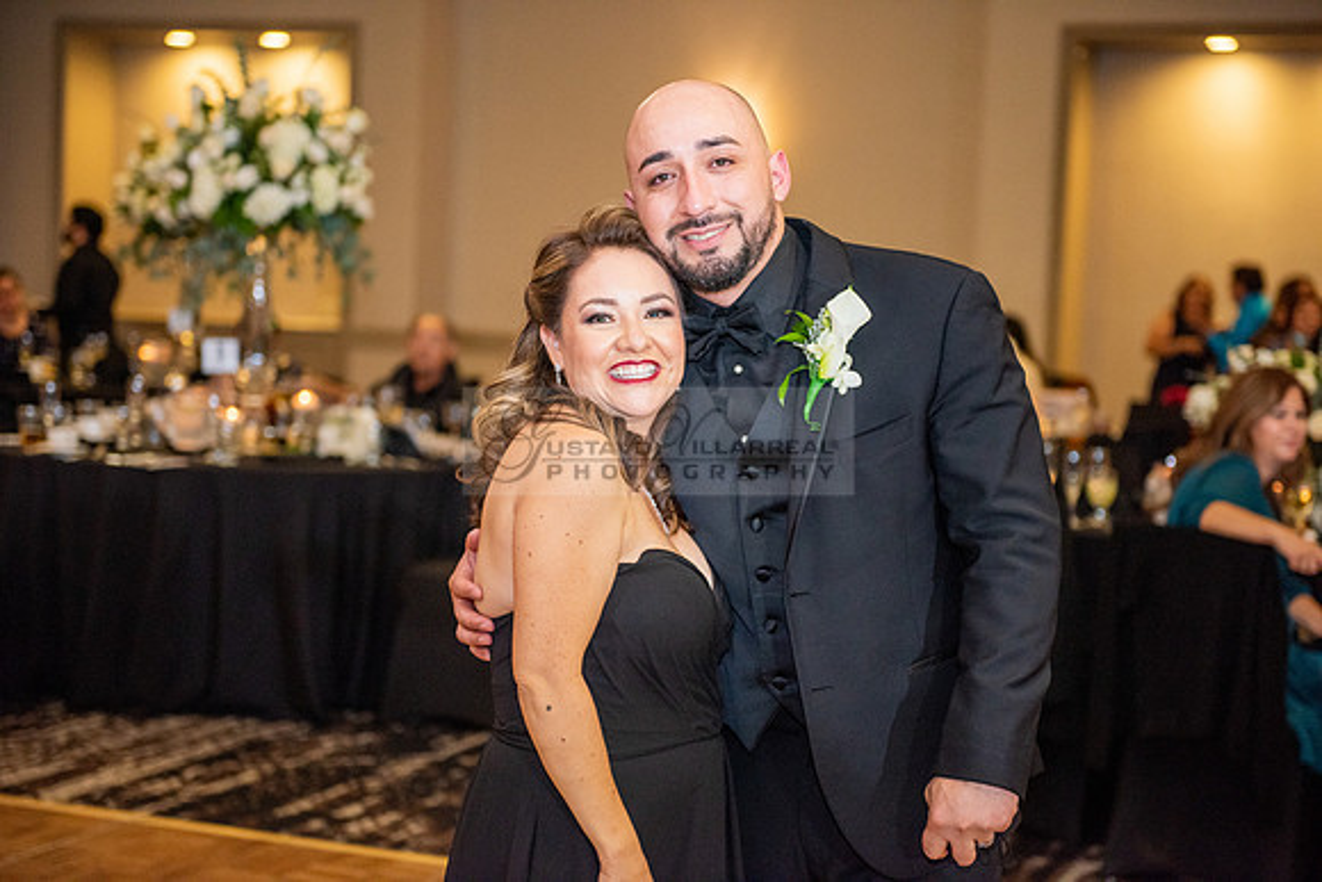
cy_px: 441
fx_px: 2571
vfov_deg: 19.5
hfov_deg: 28.8
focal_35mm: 70
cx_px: 661
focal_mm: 70
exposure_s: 1/250
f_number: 2.8
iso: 1600
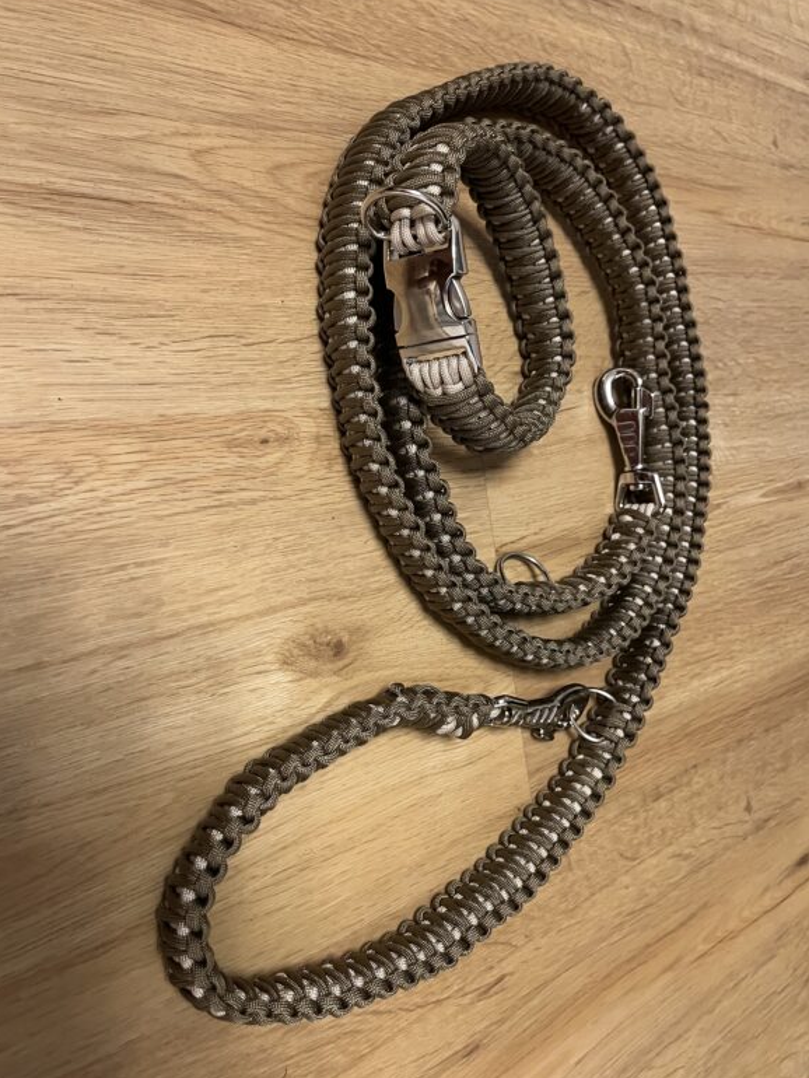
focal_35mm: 27
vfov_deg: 65.3
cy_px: 525
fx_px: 841
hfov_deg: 51.4
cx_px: 391
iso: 500
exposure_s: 1/36
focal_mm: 5.1
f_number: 1.6
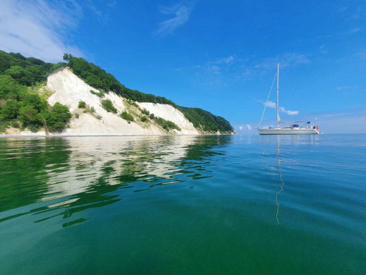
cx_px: 183
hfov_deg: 106.2
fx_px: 137
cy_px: 138
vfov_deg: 89.9
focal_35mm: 13
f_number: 2.2
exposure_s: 1/1332
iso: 50
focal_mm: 1.8
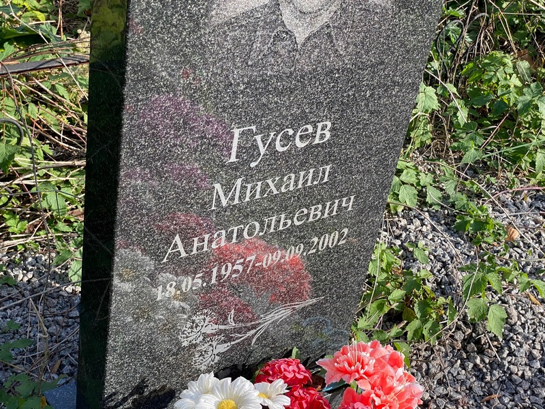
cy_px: 204
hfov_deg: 36.8
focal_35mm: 52
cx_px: 272
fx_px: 819
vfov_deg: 28.0
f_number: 2
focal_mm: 6
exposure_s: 1/358
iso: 20
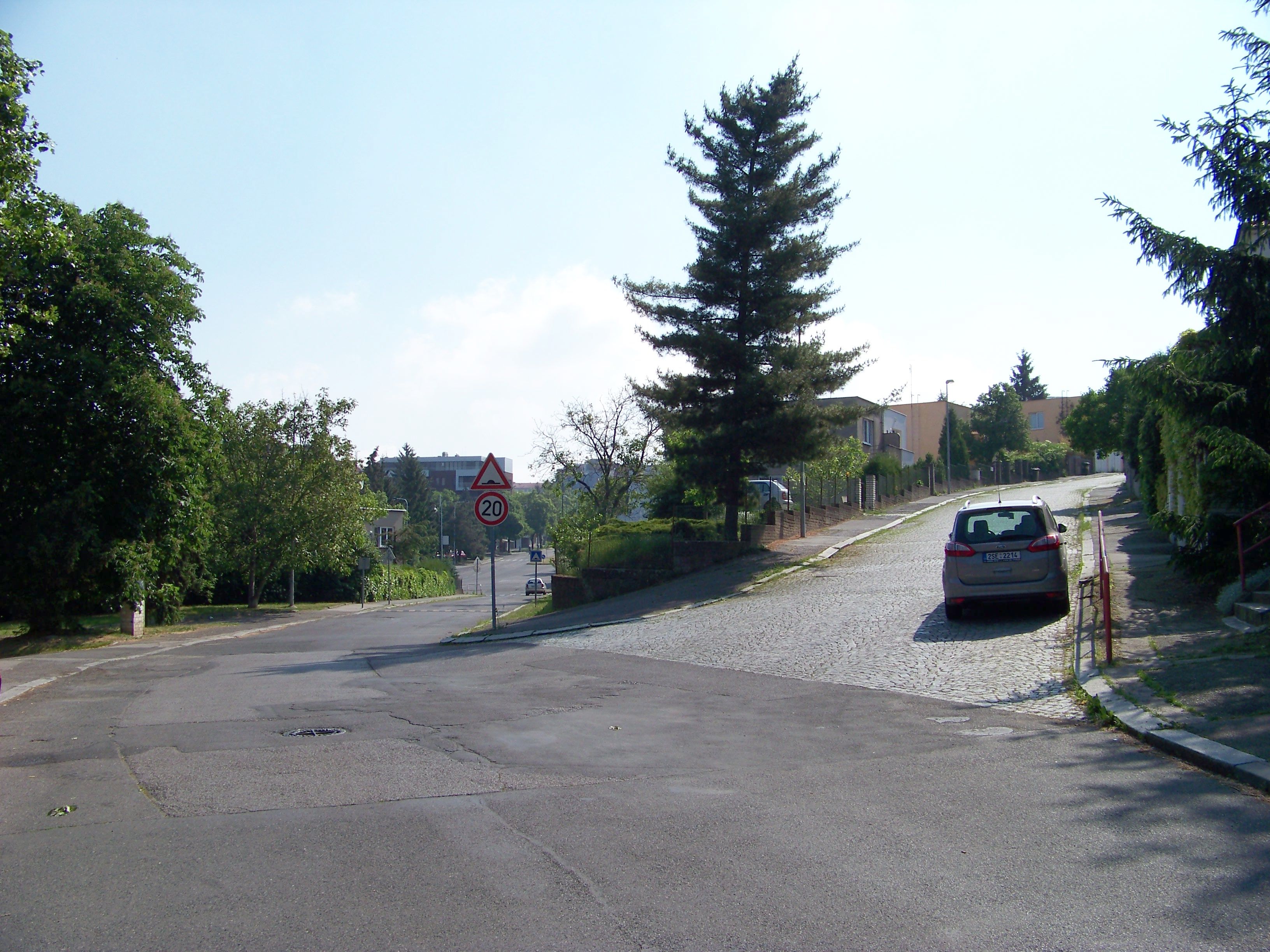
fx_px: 1321
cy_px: 476
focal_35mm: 36
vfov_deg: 39.7
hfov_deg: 51.4
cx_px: 635
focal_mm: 5.85
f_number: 4
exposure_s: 1/640
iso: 64
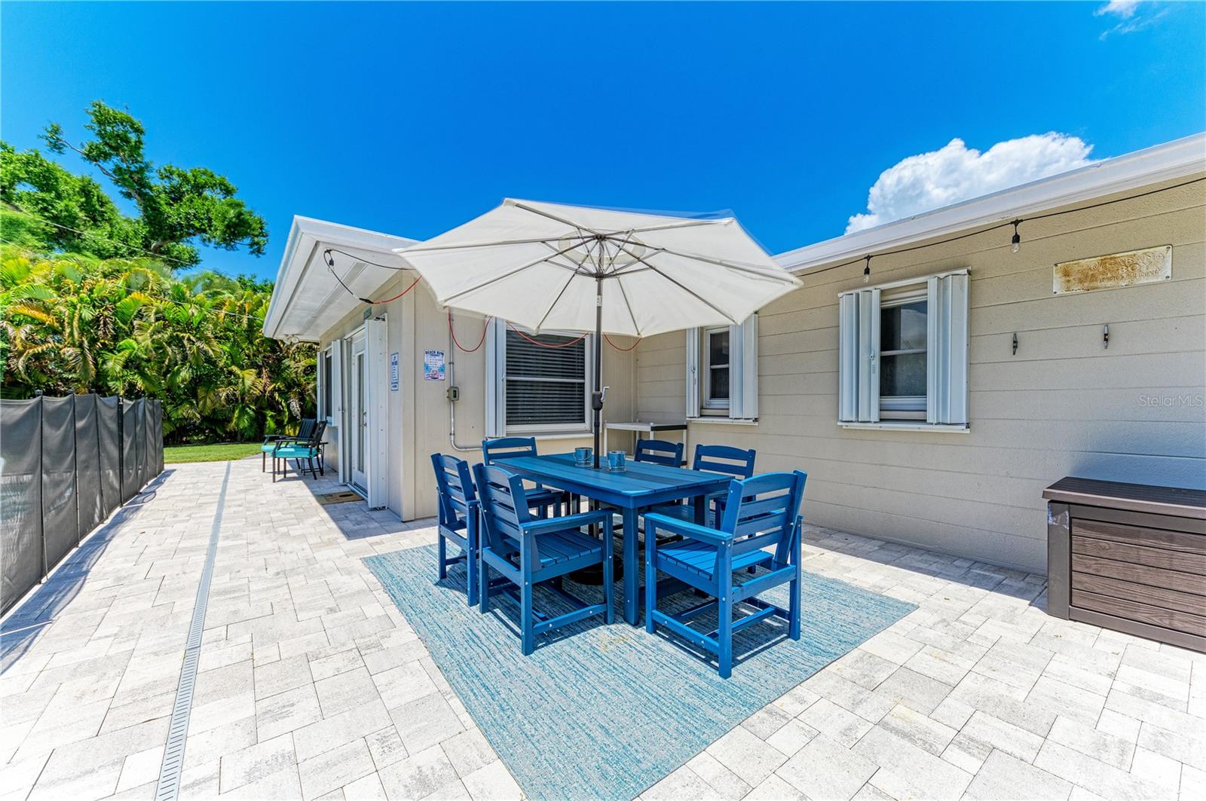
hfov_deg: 104.3
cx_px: 603
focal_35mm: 14
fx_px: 468
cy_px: 400
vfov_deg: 81.1
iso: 400
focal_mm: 14
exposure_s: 1/1250
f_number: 8
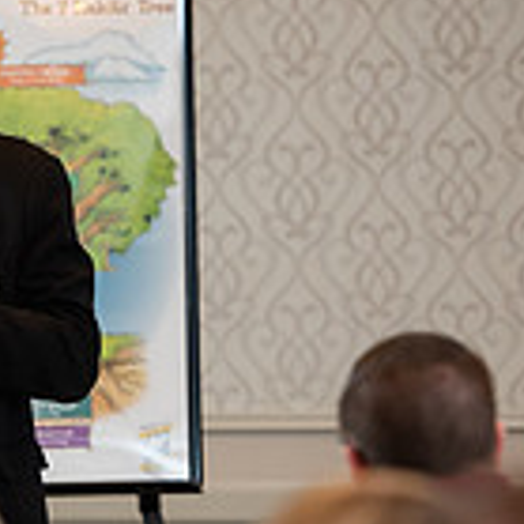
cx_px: -124
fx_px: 8786
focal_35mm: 513
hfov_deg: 3.4
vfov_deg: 3.4
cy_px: 458
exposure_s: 1/160
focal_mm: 145
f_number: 3.5
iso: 1000
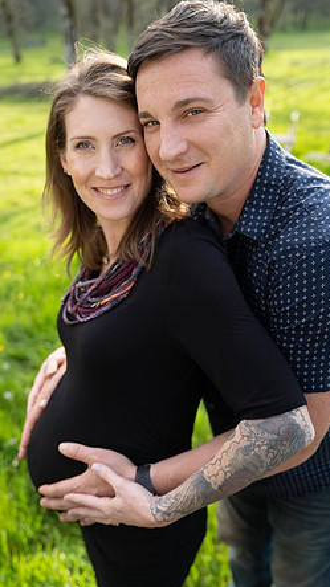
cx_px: 146
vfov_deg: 59.5
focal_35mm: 33
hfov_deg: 35.6
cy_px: 297
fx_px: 514
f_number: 2.8
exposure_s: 1/250
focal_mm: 31
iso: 200
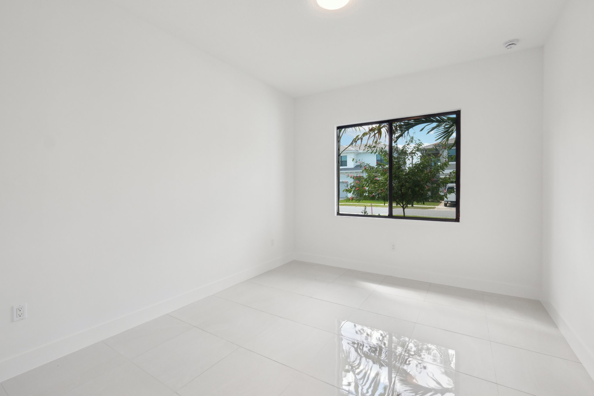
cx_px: 297
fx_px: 247
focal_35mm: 15
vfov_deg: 77.3
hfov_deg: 100.4
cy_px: 198
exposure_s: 1/40
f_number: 8
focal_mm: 10
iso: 400
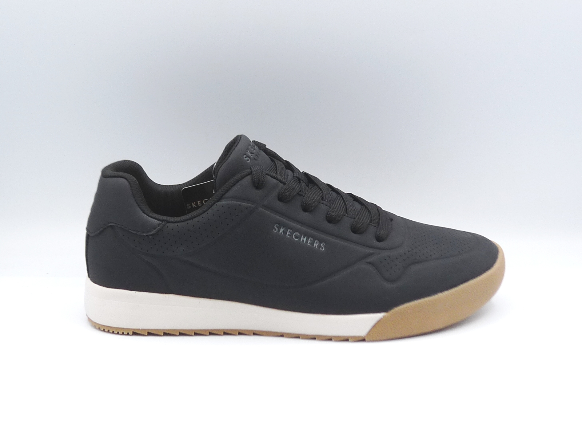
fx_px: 824
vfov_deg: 29.7
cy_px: 218
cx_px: 291
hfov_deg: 38.9
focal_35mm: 49
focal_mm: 4.8
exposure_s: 1/160
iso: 100
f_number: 4
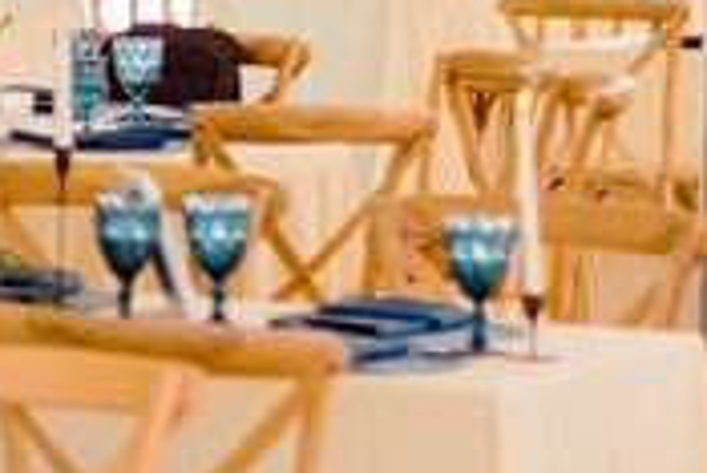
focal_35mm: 315
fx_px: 6191
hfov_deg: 6.3
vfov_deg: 4.3
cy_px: -396
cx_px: -861
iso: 400
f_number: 2
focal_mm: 50
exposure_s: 1/800
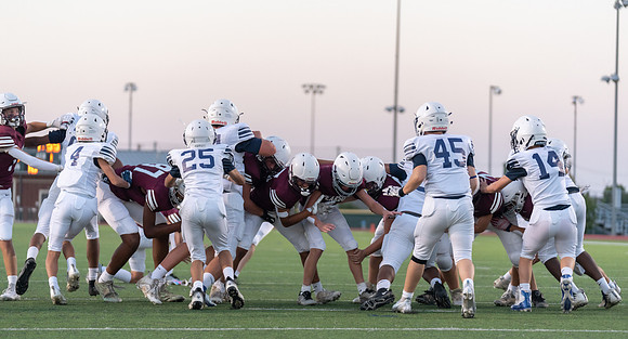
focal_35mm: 134
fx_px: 2216
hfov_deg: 16.1
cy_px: 175
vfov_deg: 8.7
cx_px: 318
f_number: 2.8
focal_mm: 121
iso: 1000
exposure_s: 1/1250
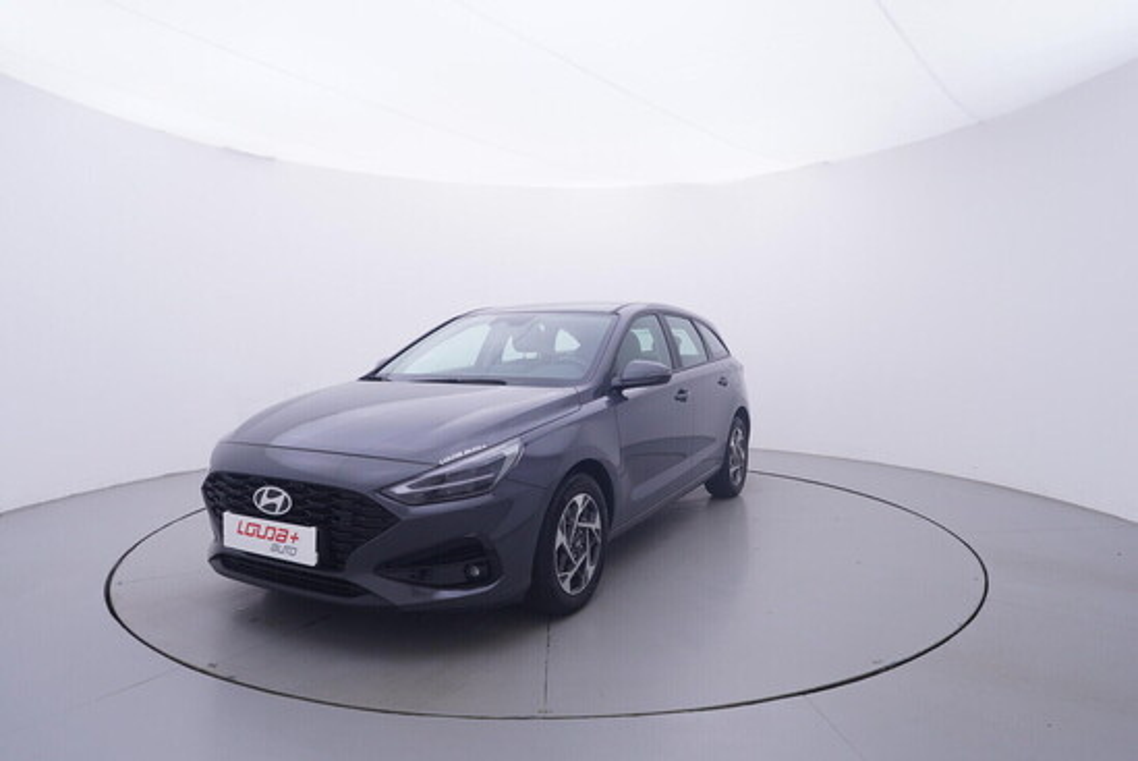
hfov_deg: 77.3
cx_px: 569
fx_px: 712
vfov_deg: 56.2
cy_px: 380
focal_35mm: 22
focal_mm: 15
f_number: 5
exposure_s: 1/80
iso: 200
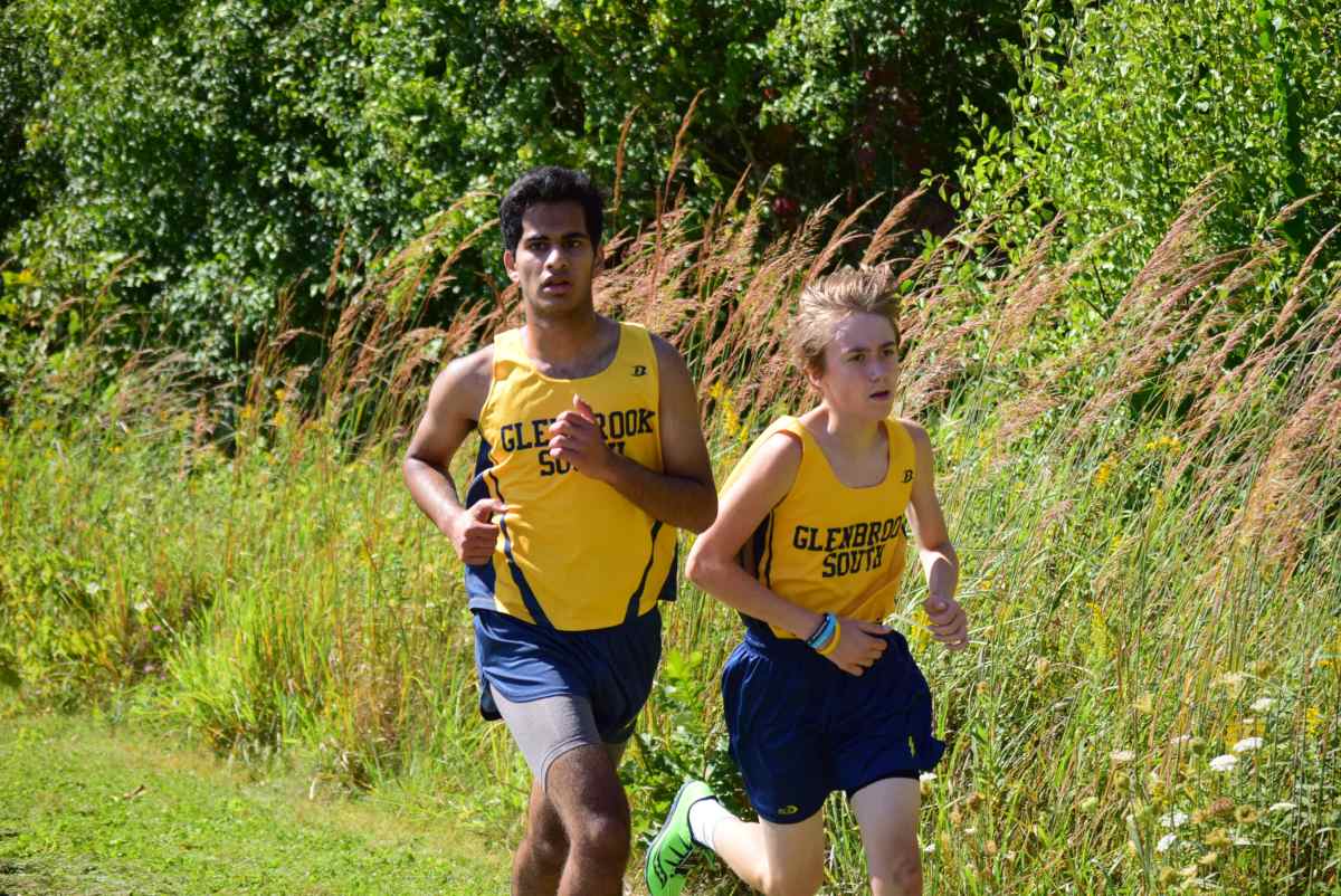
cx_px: 670
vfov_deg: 10.8
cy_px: 448
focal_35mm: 128
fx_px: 4753
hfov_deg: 16.1
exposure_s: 1/800
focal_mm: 85
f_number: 4.2
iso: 200
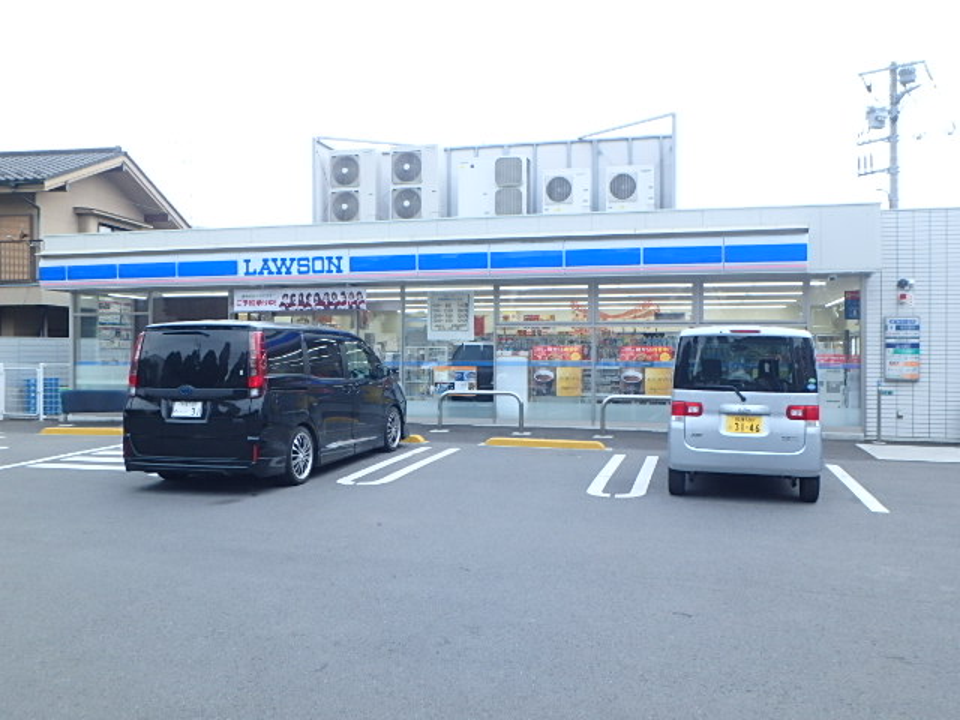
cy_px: 360
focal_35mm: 31
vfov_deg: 45.4
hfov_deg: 58.4
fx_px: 860
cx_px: 480
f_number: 4.7
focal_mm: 5.6
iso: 200
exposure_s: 1/50
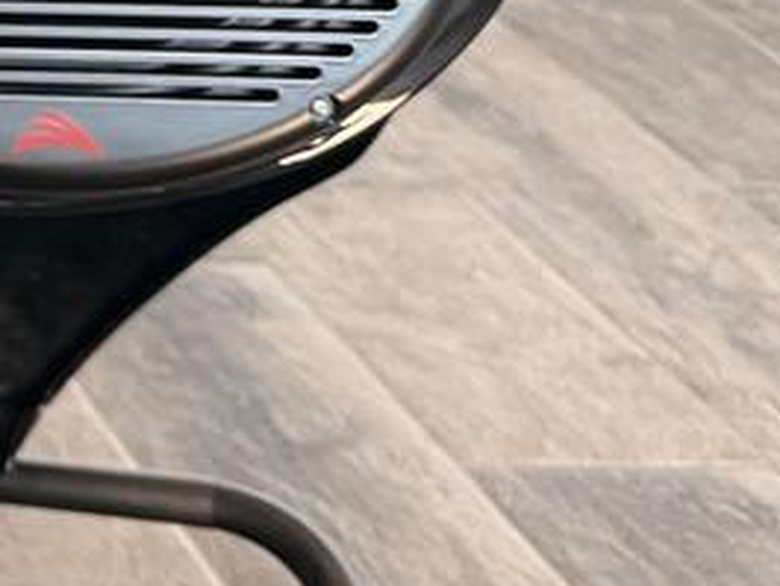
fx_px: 2615
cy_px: -227
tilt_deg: -17.5
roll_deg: -1.5
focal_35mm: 116
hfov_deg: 13.5
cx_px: -965
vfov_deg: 12.3
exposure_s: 1/120
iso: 320
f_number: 1.78
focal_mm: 6.76
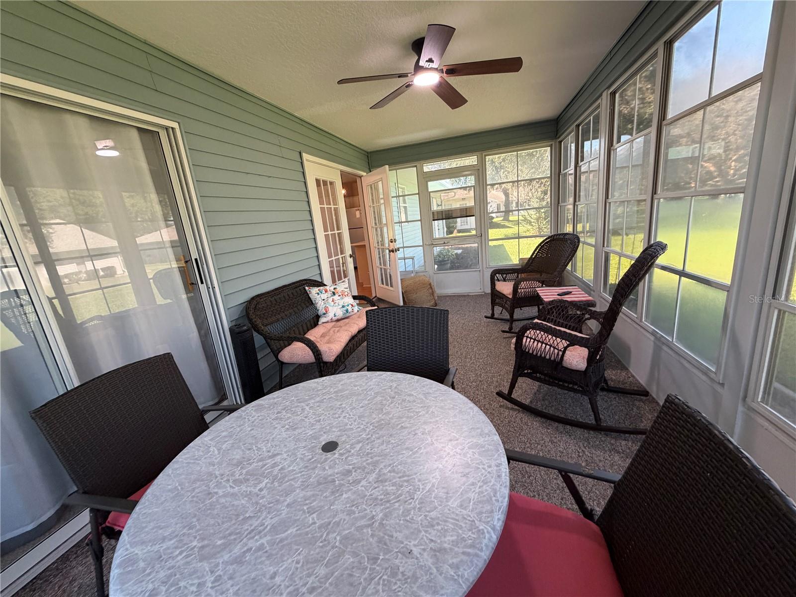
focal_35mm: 14
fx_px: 322
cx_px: 398
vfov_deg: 85.7
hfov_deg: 102.1
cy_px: 298
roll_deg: +6.3
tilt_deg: -13.0
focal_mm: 2.22
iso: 320
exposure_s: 1/113
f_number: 2.2
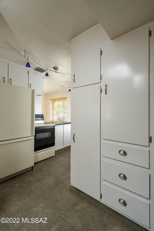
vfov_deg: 100.4
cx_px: 77
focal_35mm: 15
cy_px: 116
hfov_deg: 77.3
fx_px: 96
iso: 200
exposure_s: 1/30
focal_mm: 15
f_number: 7.1
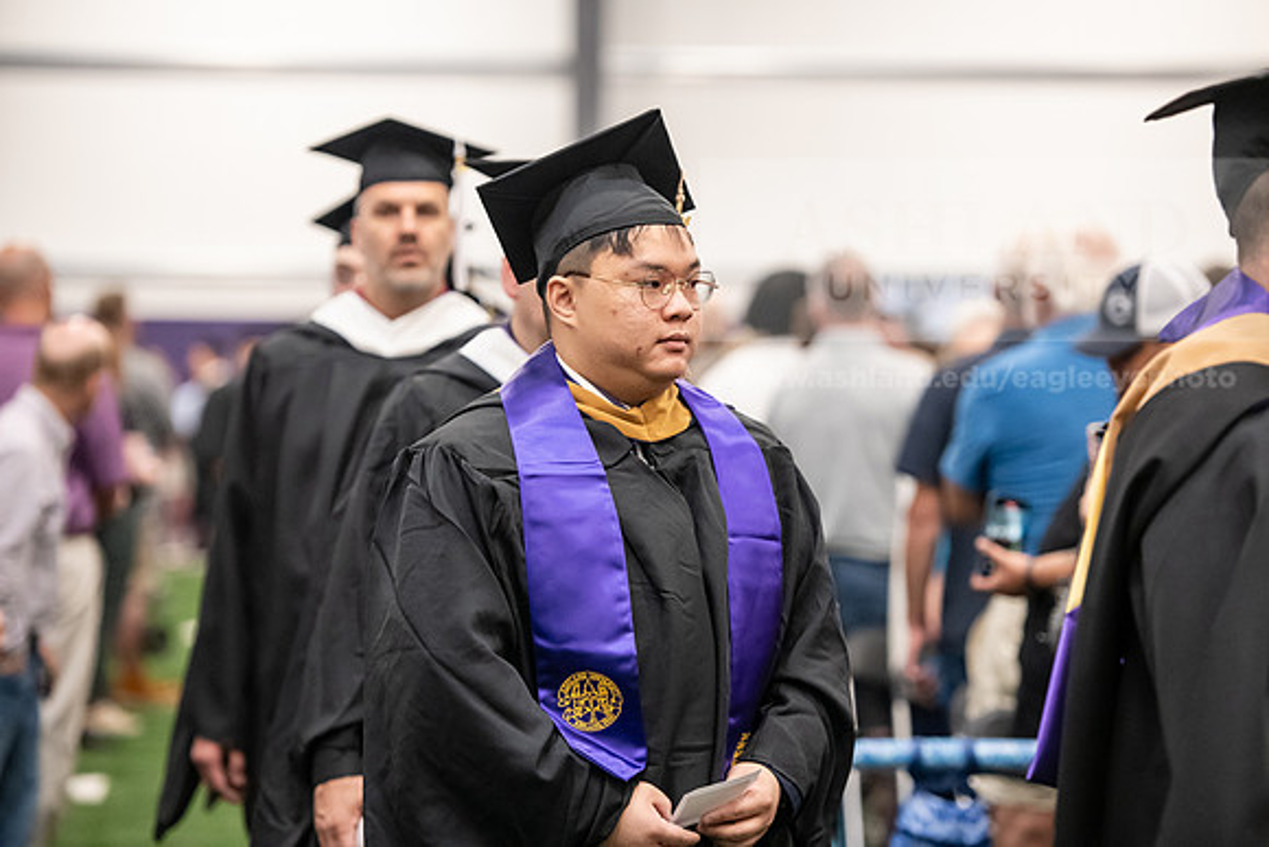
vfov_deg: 10.2
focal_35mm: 135
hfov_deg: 15.2
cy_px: 424
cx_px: 634
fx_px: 4760
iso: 3200
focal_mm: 135
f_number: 3.2
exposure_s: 1/200
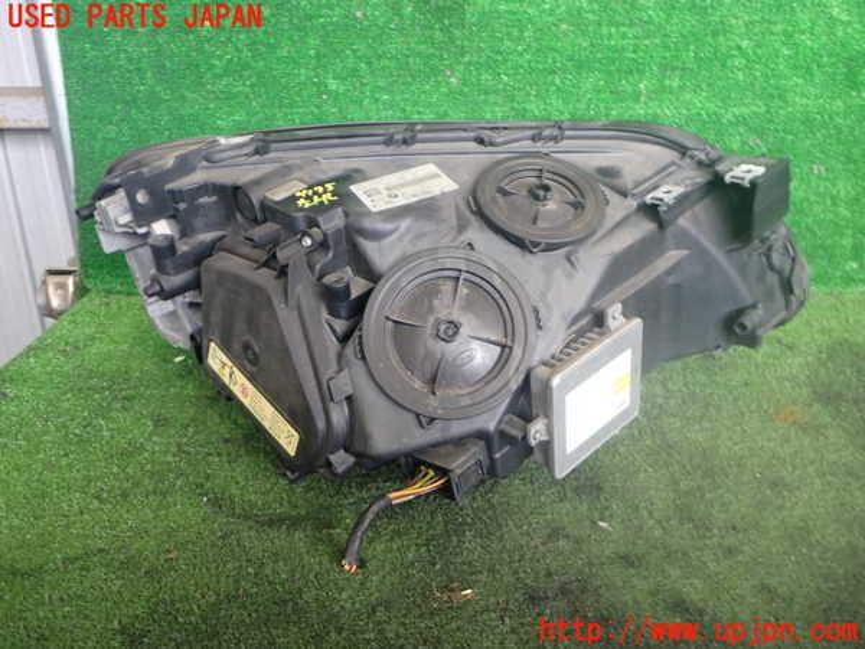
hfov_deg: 60.0
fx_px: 750
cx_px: 432
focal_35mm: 30
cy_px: 324
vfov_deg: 46.8
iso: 200
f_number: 2.3
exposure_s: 1/40
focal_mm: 5.4
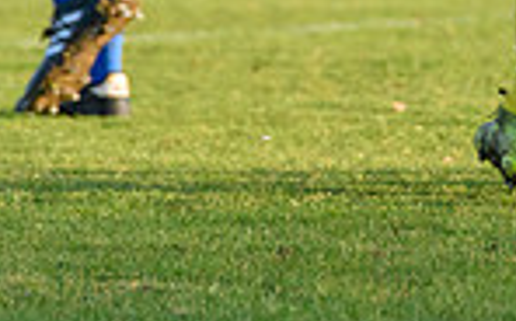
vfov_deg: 1.1
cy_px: -340
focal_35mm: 1200
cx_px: 980
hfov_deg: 1.8
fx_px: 16850
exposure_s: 1/2000
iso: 2000
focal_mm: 200
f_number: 4
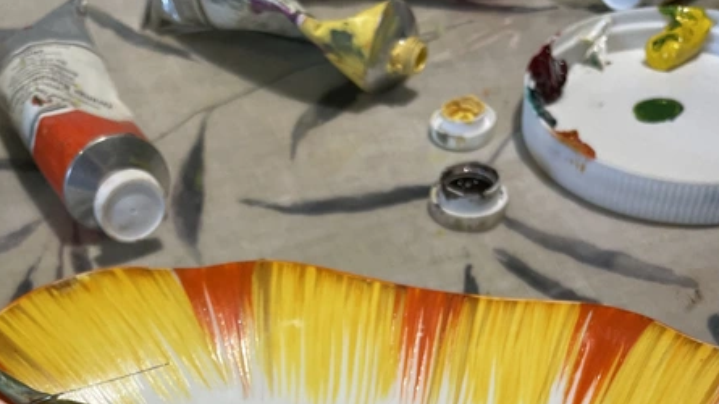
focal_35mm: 56
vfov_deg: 19.7
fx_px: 1067
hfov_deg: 37.1
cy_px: 527
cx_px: 294
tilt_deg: -50.5
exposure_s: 1/100
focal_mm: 4.2
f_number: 1.6
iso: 64
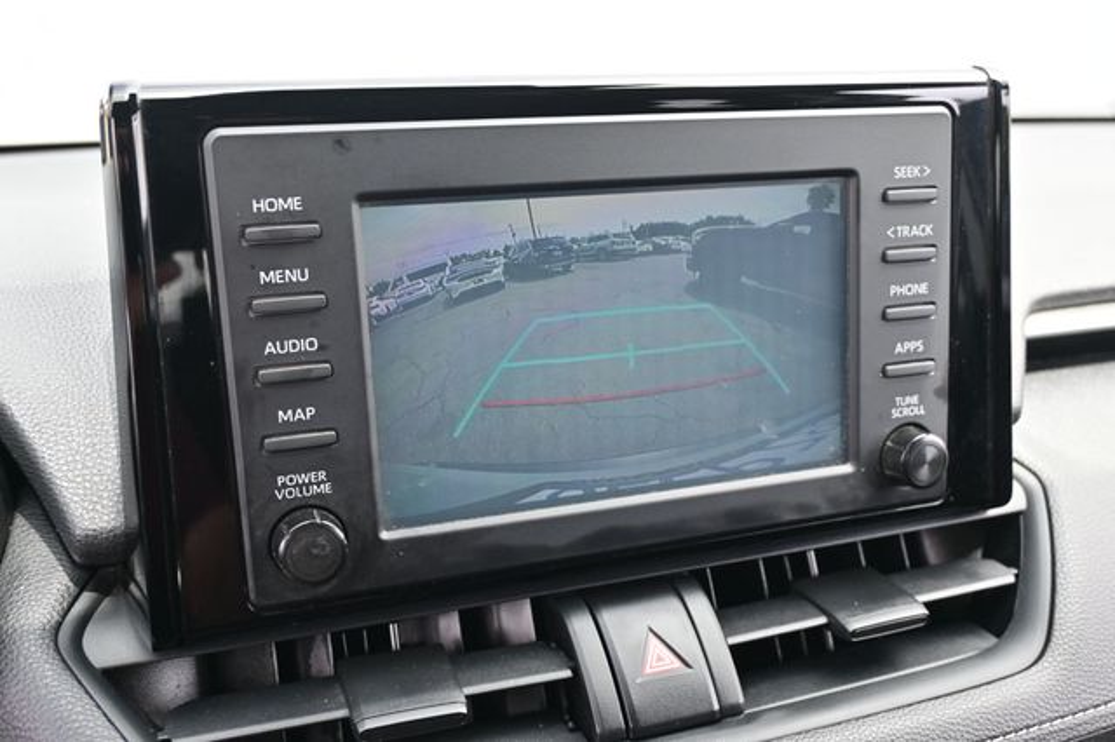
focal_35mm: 34
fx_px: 1068
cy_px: 371
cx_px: 558
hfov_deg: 55.1
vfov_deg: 38.3
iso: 400
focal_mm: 23
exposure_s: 1/160
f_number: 4.2
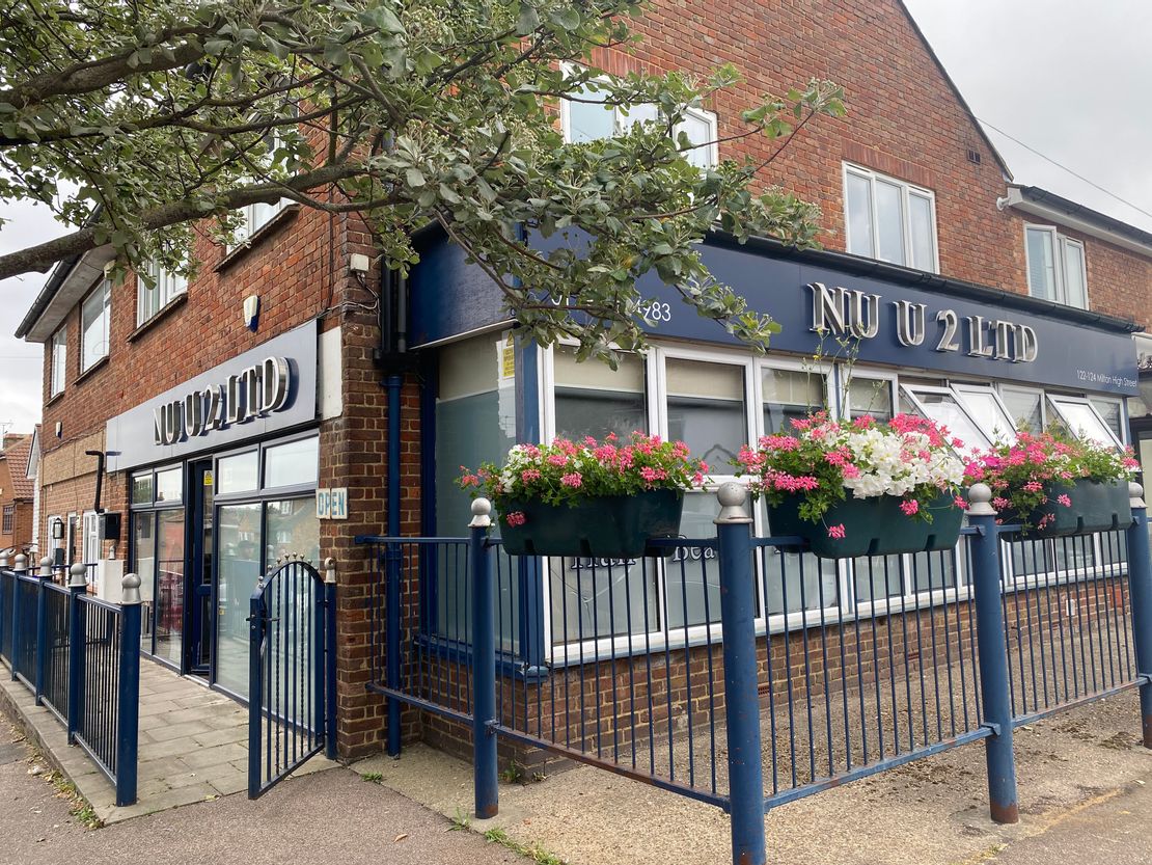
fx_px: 865
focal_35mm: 26
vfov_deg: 53.1
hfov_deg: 67.3
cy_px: 432
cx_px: 576
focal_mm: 4.25
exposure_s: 1/208
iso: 32
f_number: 1.8
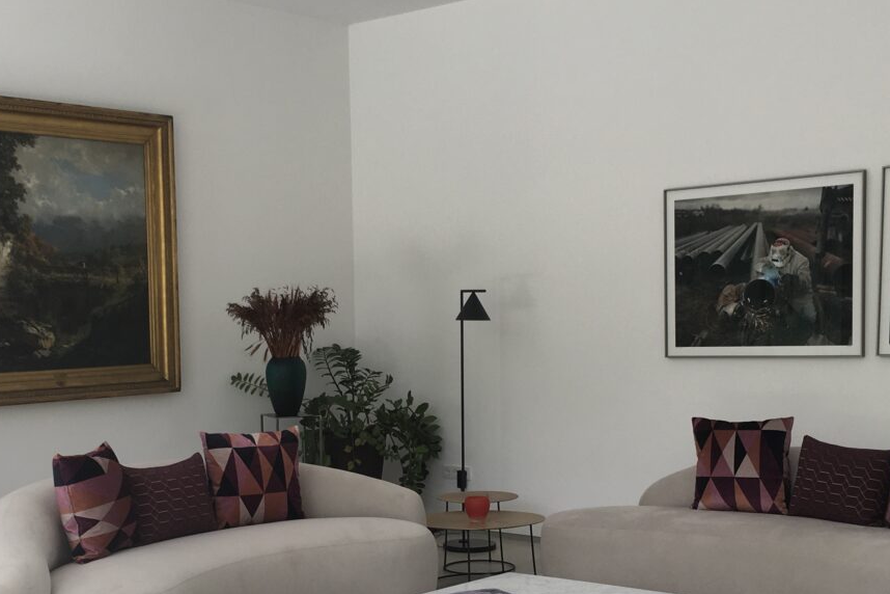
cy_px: 447
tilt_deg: -7.3
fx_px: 1335
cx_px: 400
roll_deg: +1.2
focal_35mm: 54
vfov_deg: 24.8
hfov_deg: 36.8
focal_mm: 4.15
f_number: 2.2
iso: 25
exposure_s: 1/50
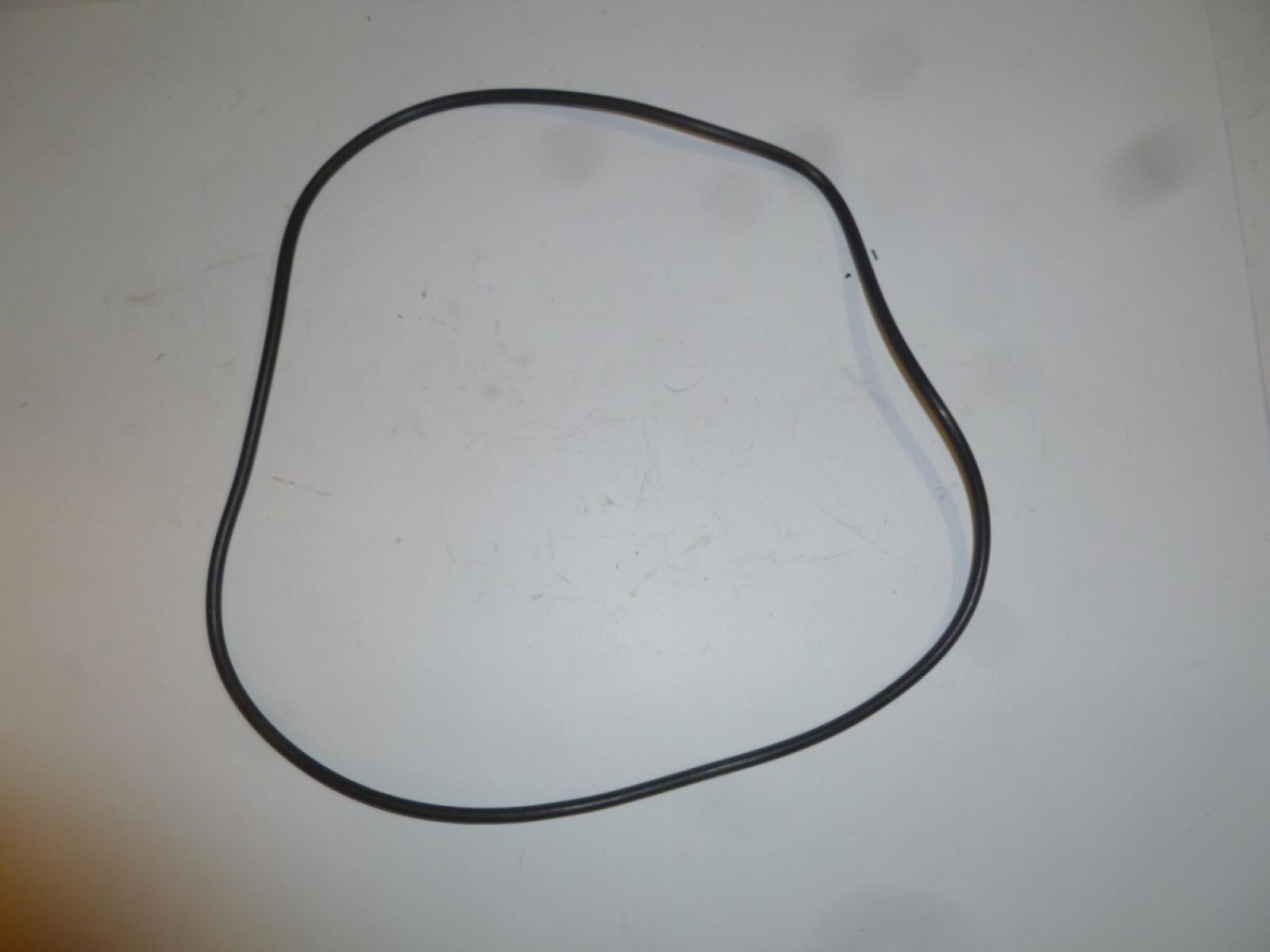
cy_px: 476
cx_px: 635
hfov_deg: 63.4
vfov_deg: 49.7
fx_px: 1027
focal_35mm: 28
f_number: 3.3
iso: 100
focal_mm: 5
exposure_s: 1/30
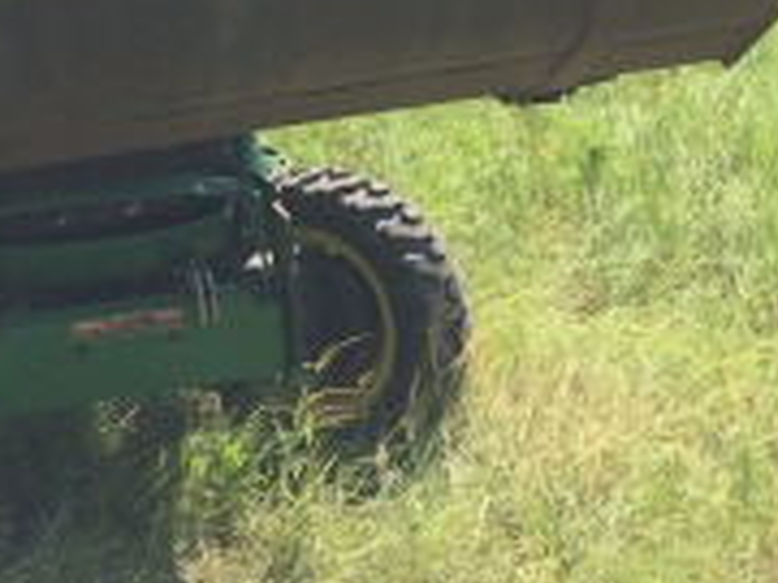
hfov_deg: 18.5
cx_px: -39
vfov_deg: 13.6
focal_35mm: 103
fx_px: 2315
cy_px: -259
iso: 32
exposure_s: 1/1466
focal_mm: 4.15
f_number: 2.2
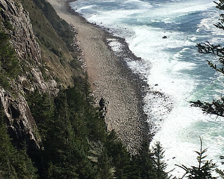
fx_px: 629
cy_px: 56
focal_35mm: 95
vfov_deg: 16.1
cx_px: 138
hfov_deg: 20.1
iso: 25
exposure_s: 1/2262
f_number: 2.2
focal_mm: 4.15
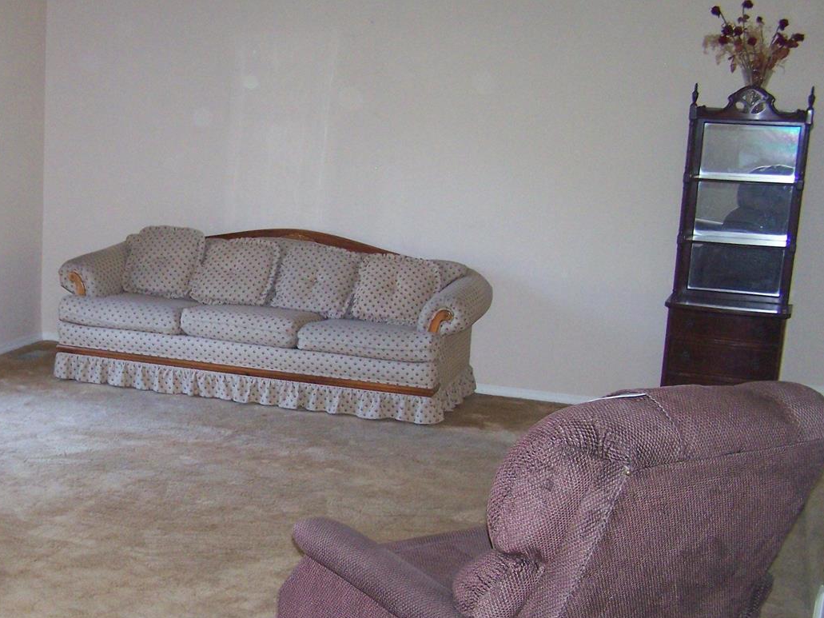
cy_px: 389
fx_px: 1404
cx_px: 197
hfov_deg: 32.0
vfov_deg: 24.7
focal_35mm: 59
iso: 160
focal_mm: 6.3
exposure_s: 1/60
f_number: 2.8
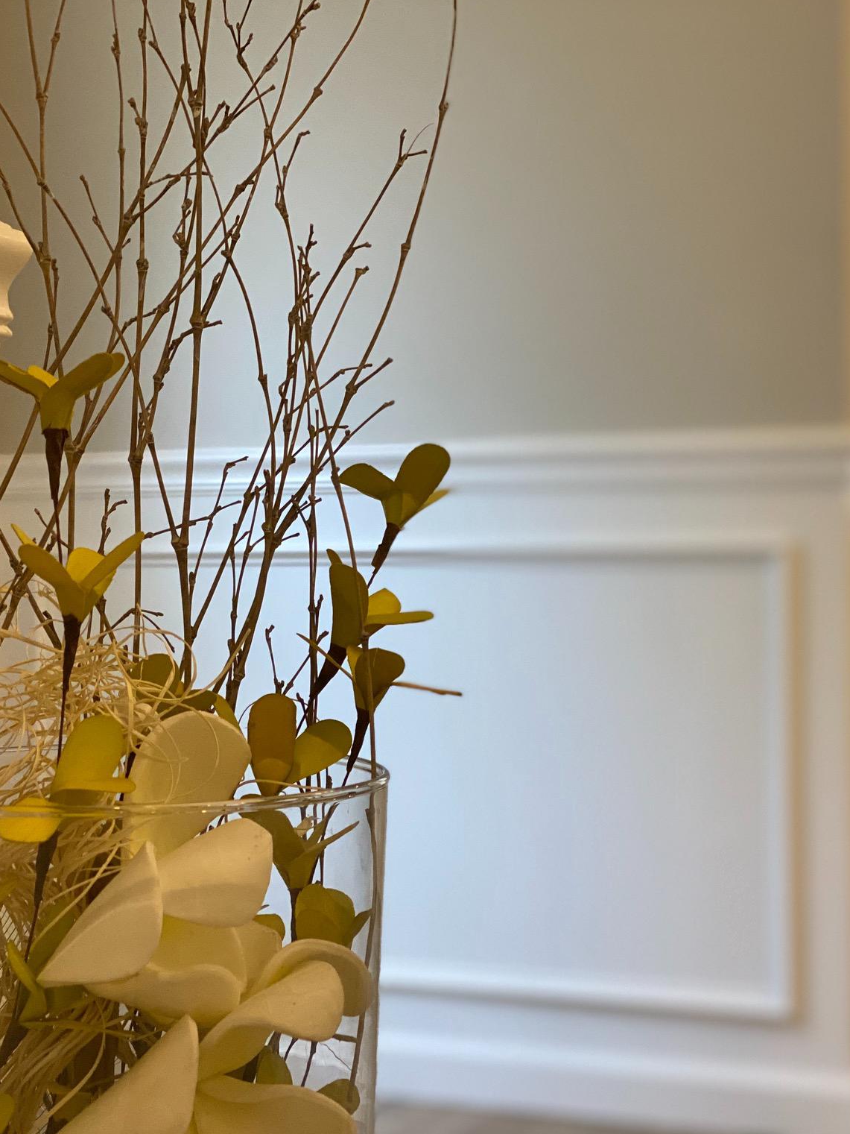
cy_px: 566
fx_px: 2291
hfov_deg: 21.0
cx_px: 464
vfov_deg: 27.8
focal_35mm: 70
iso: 160
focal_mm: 6
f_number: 2
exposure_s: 1/120
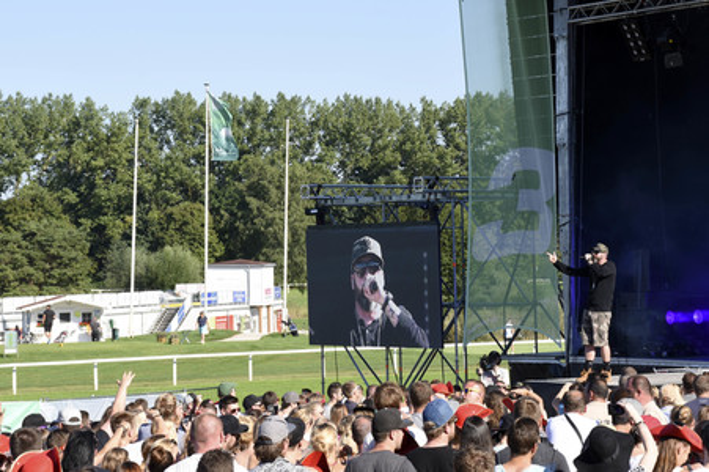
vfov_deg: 15.2
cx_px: 354
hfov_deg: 22.6
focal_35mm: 90
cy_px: 236
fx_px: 1771
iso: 110
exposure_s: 1/125
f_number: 10
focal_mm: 60
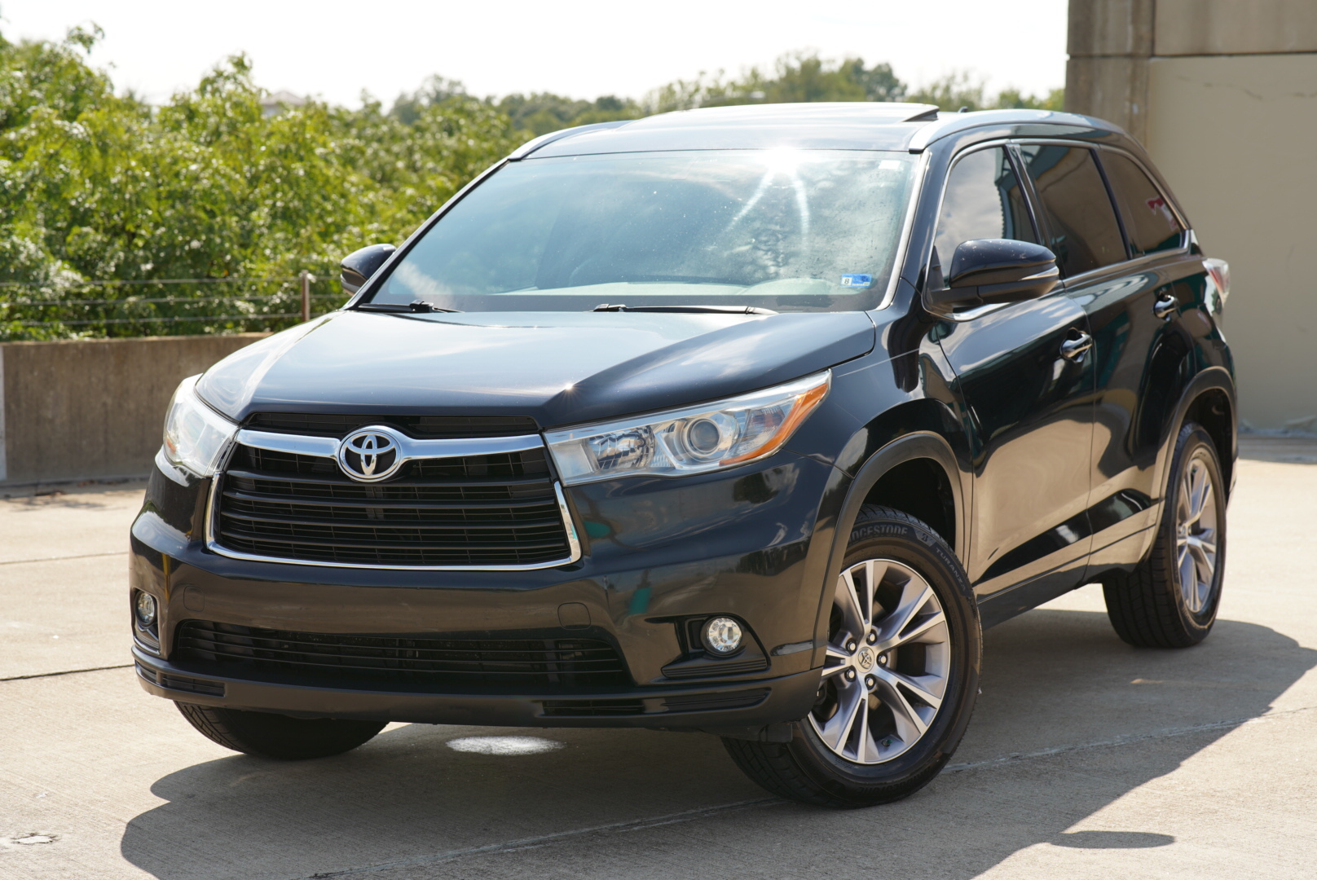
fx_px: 3112
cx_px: 658
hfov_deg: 23.9
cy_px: 440
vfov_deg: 16.1
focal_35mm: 85
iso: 100
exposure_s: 1/320
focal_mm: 85
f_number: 4.5
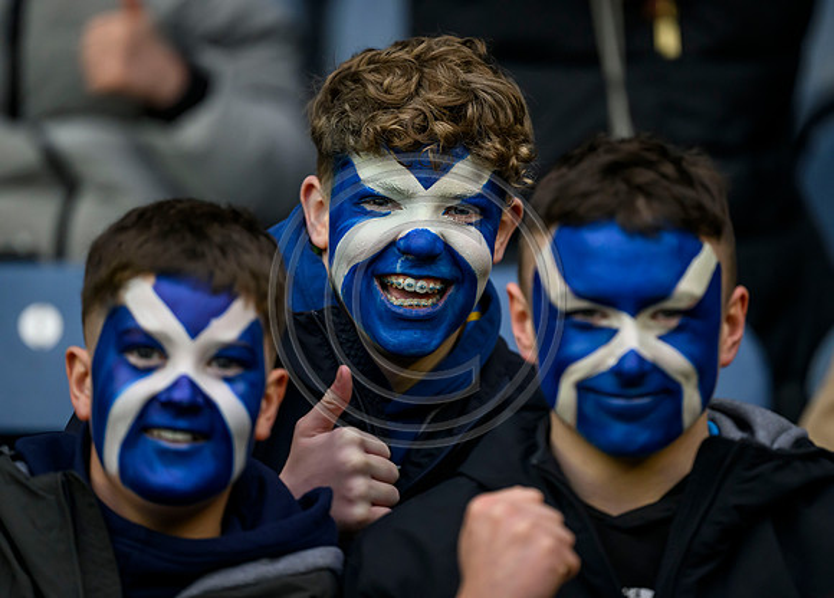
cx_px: 410
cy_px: 299
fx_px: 9968
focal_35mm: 420
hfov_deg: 4.8
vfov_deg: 3.4
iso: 3200
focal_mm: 400
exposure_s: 1/2500
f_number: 2.8
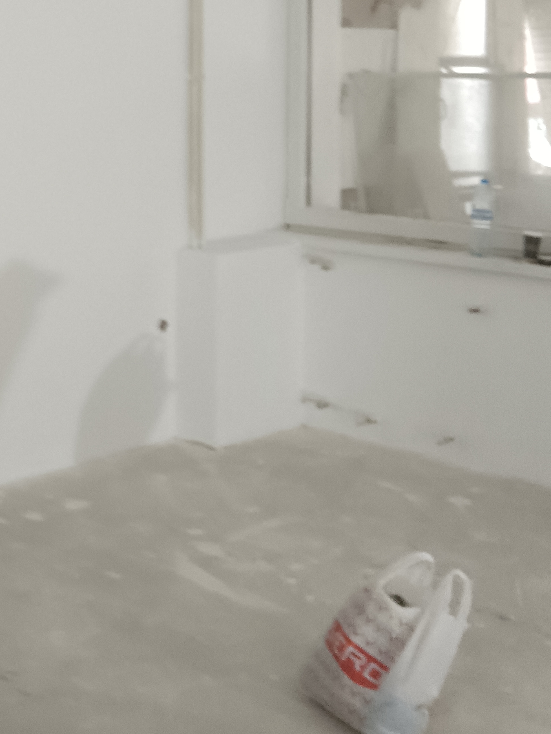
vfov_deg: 31.1
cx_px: -37
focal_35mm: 60
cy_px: 120
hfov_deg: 23.1
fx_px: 1273
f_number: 1.9
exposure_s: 1/25
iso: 928
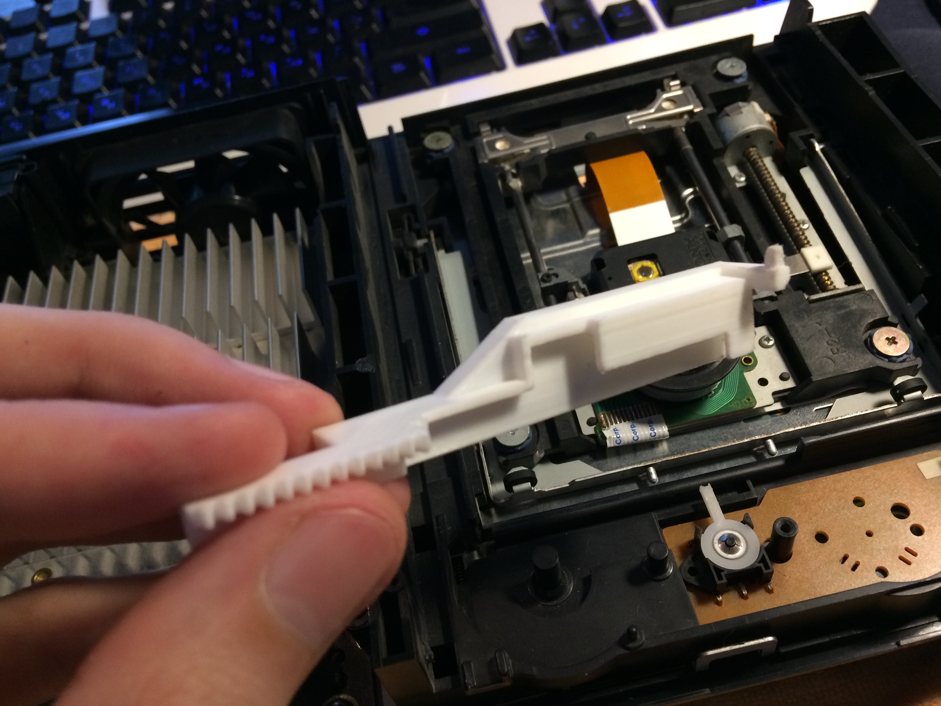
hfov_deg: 60.0
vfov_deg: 46.8
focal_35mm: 30
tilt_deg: -48.4
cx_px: 477
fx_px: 815
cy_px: 364
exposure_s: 1/33
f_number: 2.2
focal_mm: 4.15
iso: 200
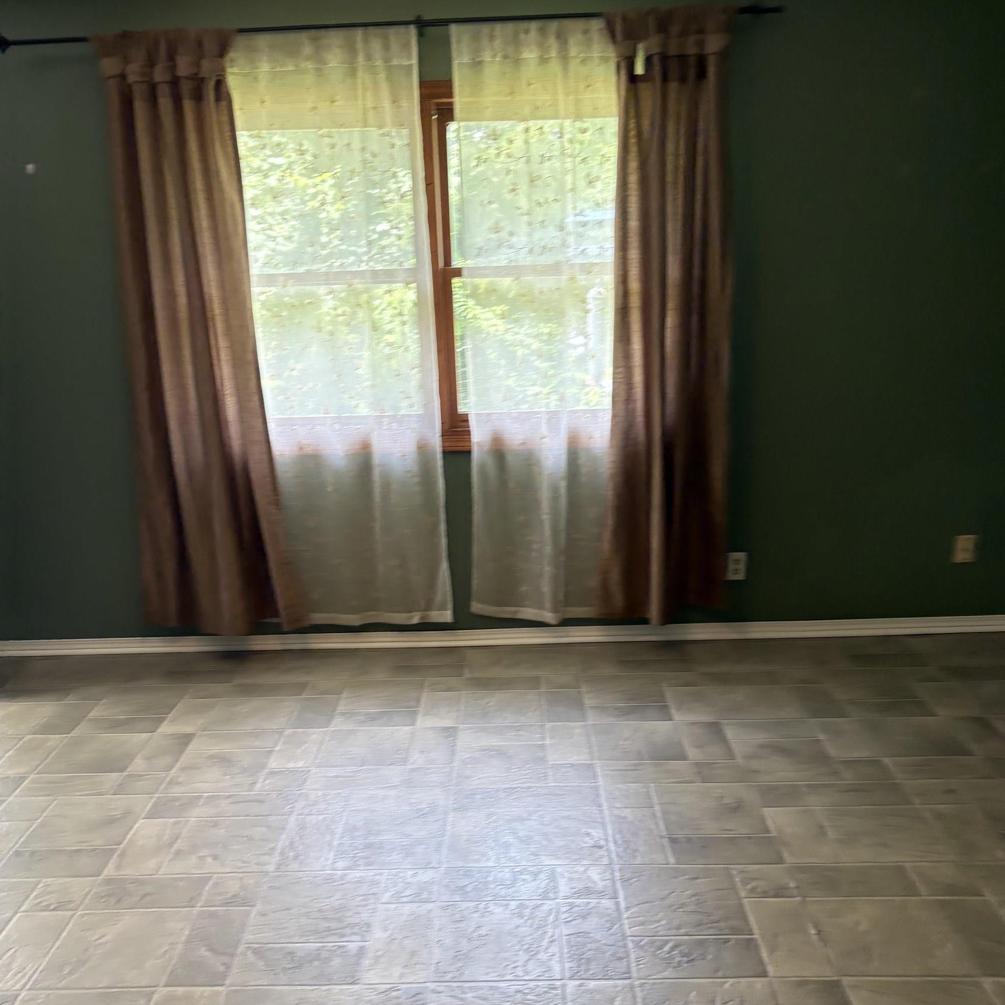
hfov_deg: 52.5
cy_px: 627
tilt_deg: -25.6
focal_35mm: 31
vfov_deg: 52.0
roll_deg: +2.0
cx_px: 506
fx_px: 1018
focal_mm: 5.96
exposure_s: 1/60
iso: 100
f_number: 1.6
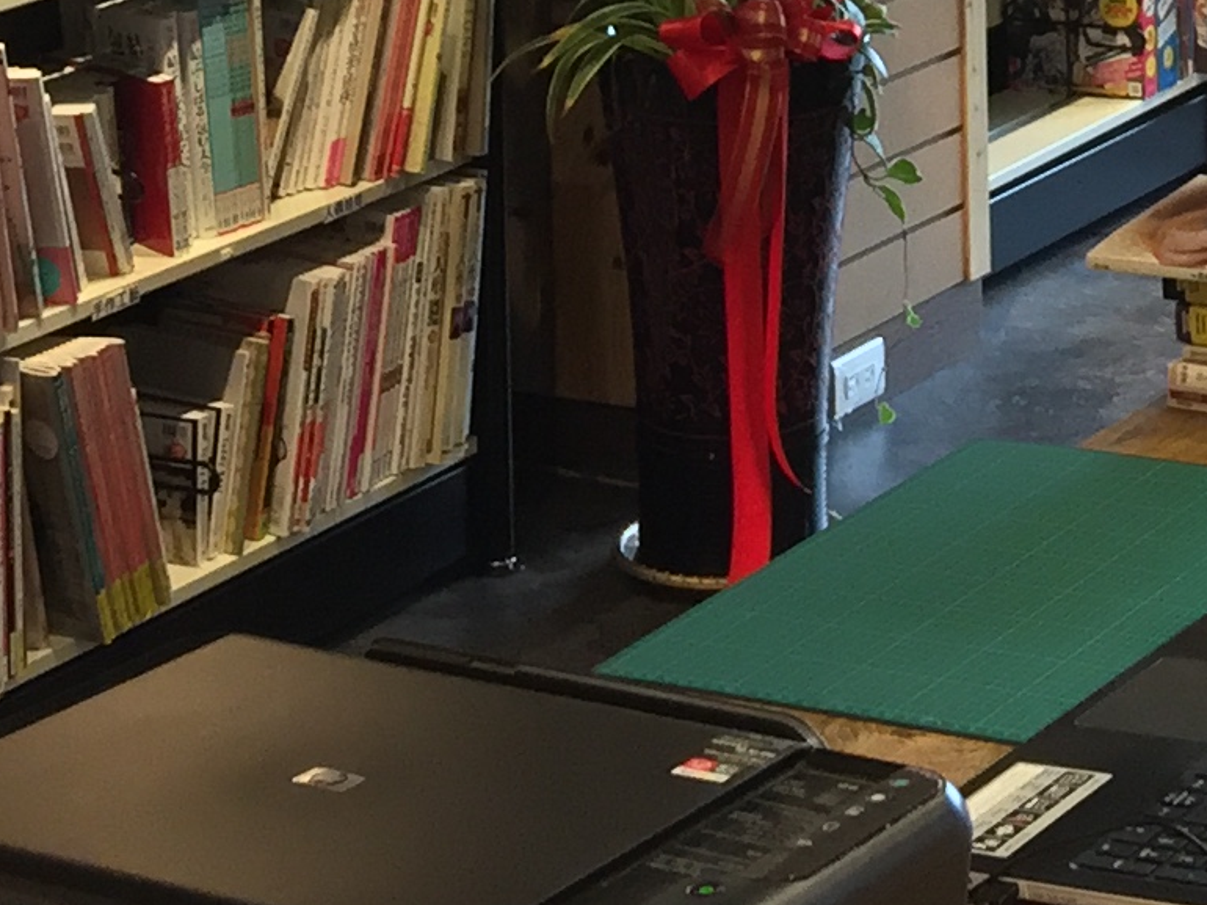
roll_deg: -0.2
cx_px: 1168
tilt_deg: -0.6
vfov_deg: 11.0
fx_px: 4287
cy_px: -872
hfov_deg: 15.8
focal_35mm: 123
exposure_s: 1/30
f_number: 2.2
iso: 100
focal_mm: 4.15
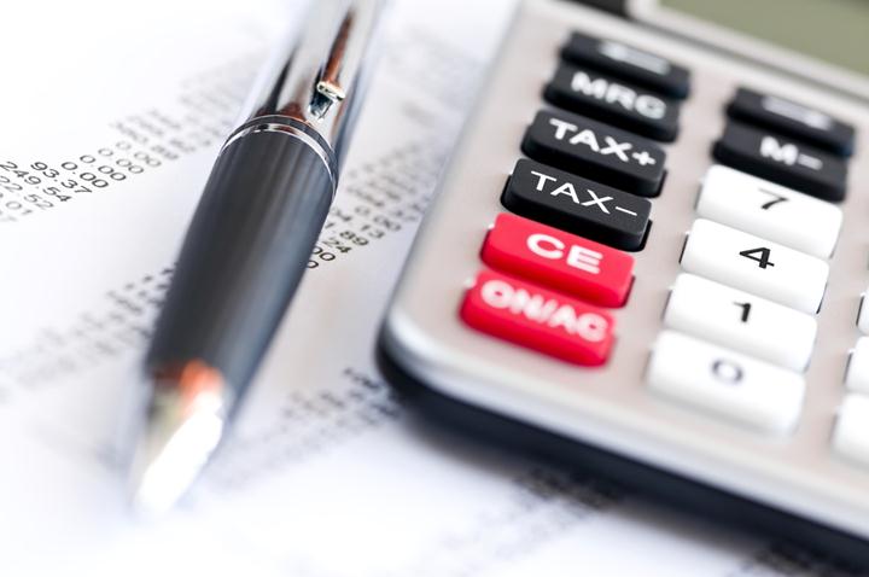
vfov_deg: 8.7
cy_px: 288
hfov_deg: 13.1
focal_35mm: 158
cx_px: 434
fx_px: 3797
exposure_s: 1/60
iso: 200
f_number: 5.6
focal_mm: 105
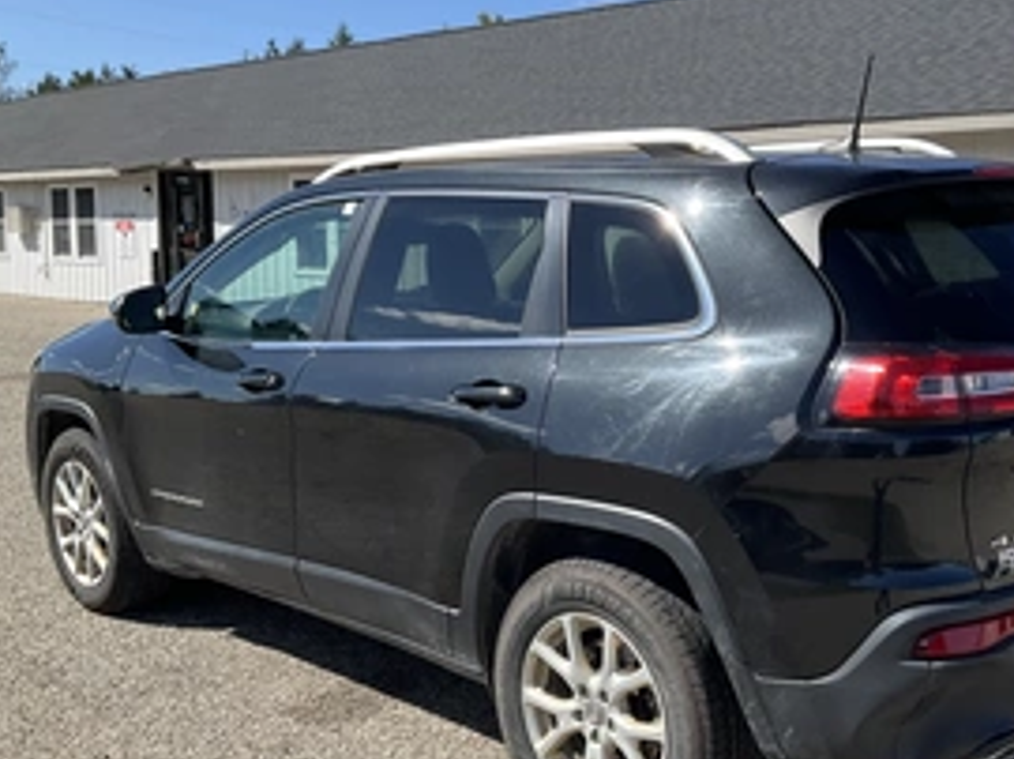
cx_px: 650
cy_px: 440
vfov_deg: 33.5
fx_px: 1258
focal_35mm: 43
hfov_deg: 43.5
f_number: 1.8
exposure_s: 1/1412
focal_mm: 3
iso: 25
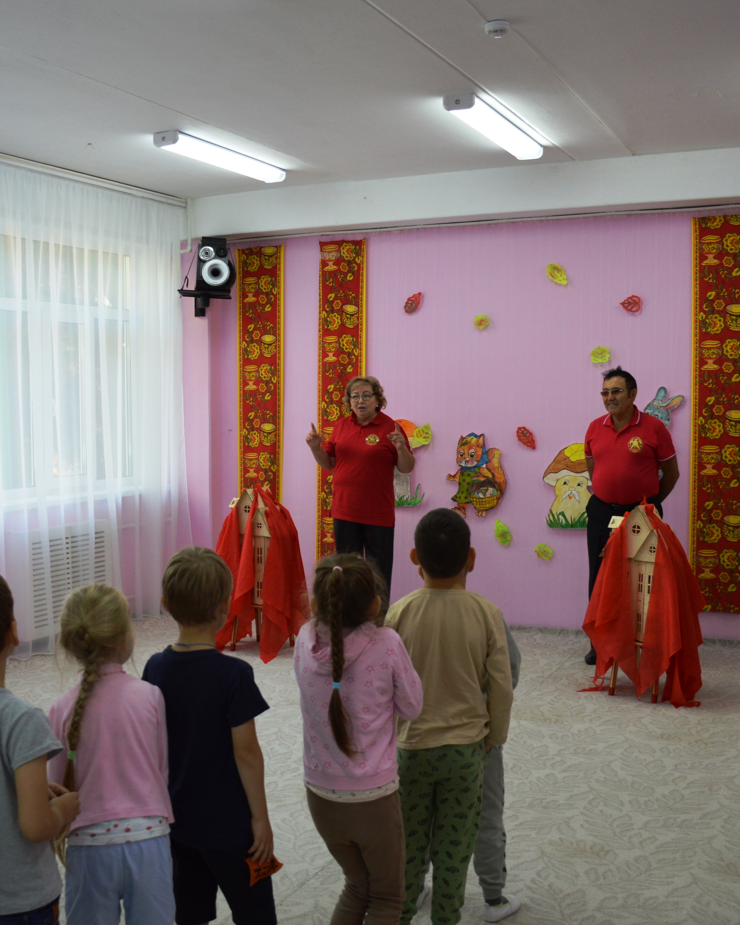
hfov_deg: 38.1
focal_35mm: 39
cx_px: 300
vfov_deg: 46.8
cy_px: 459
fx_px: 1068
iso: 400
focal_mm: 18
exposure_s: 1/60
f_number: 4
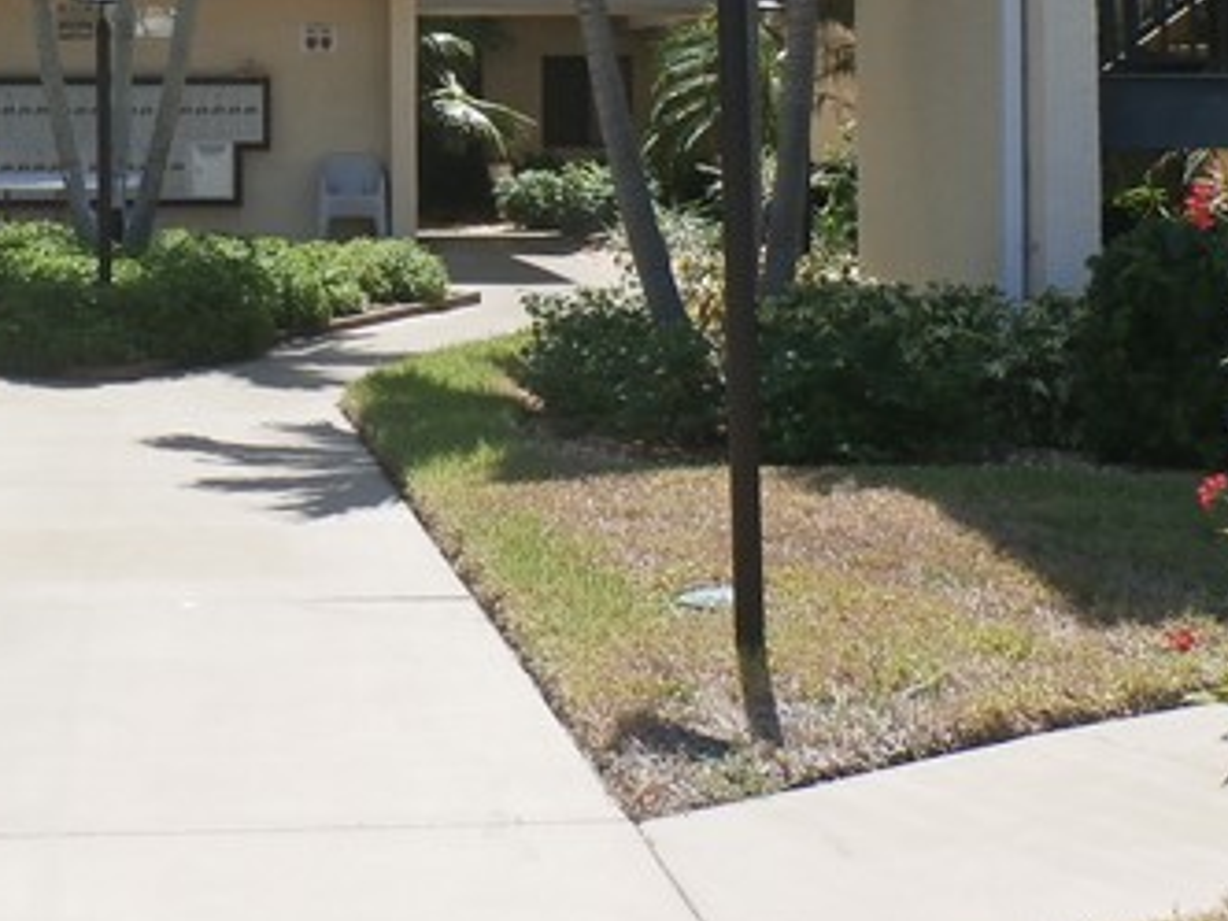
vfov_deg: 18.4
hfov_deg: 24.8
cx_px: 185
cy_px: -96
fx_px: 2732
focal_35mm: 77
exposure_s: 1/800
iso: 100
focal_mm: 4.5
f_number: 3
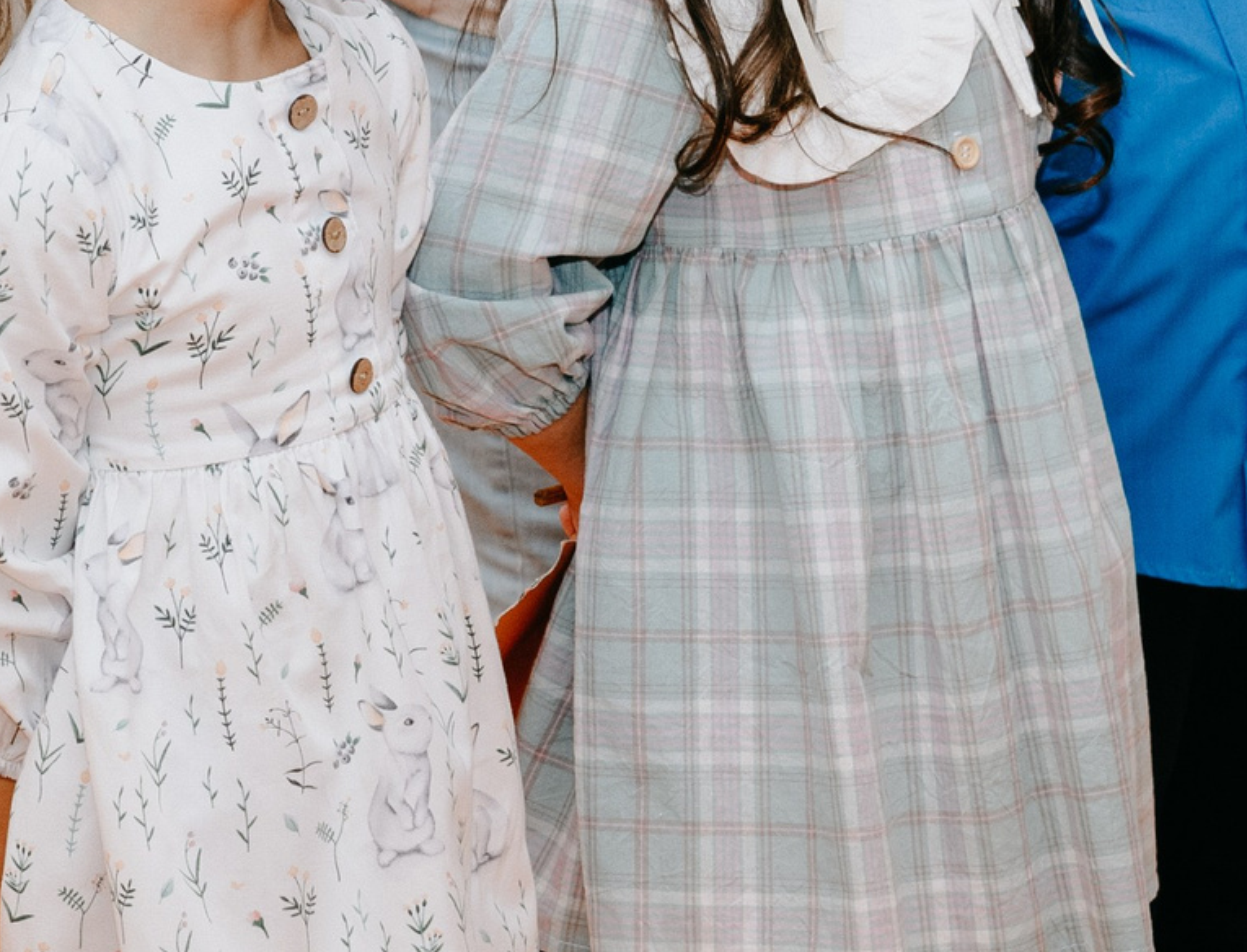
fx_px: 5620
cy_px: 424
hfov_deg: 12.6
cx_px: 322
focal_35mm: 155
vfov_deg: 9.7
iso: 250
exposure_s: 1/160
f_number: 4
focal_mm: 42
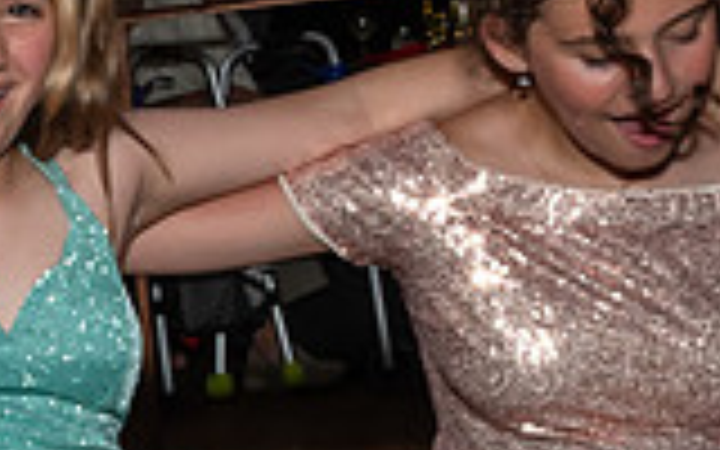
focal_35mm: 143
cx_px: -670
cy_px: 393
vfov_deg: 9.1
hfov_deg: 12.9
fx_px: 2806
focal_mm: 17
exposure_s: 1/250
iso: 400
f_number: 6.3
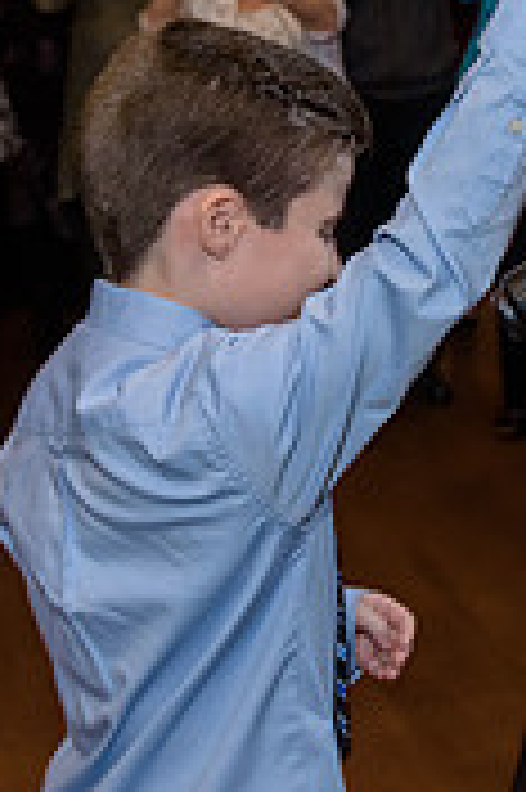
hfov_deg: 16.8
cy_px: 218
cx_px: 535
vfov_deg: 25.4
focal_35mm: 79
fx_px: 1735
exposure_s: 1/125
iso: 1600
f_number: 3.2
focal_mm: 24
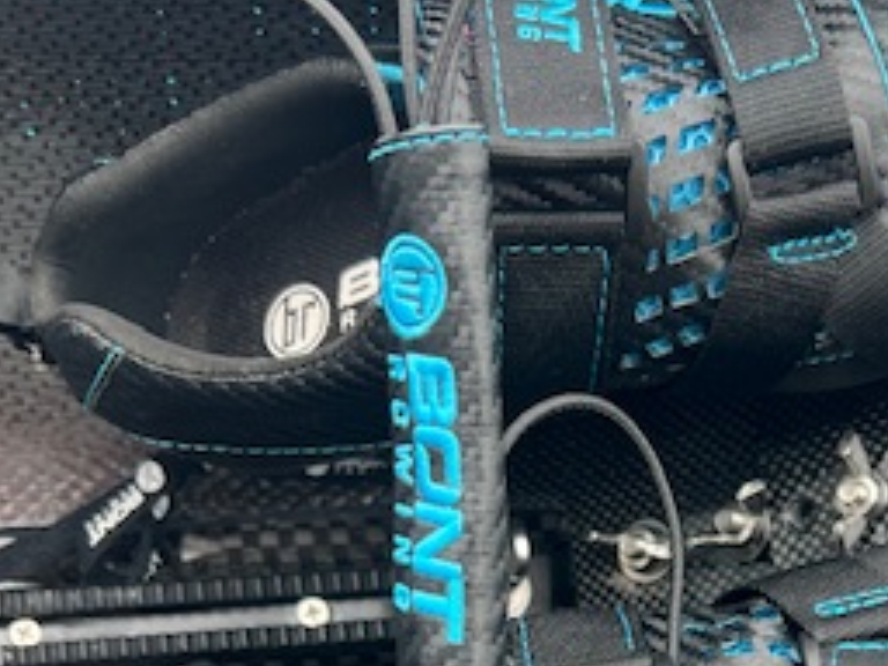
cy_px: 753
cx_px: 687
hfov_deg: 29.3
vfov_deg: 21.3
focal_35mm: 65
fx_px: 1667
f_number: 1.5
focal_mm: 5.7
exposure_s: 1/121
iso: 32
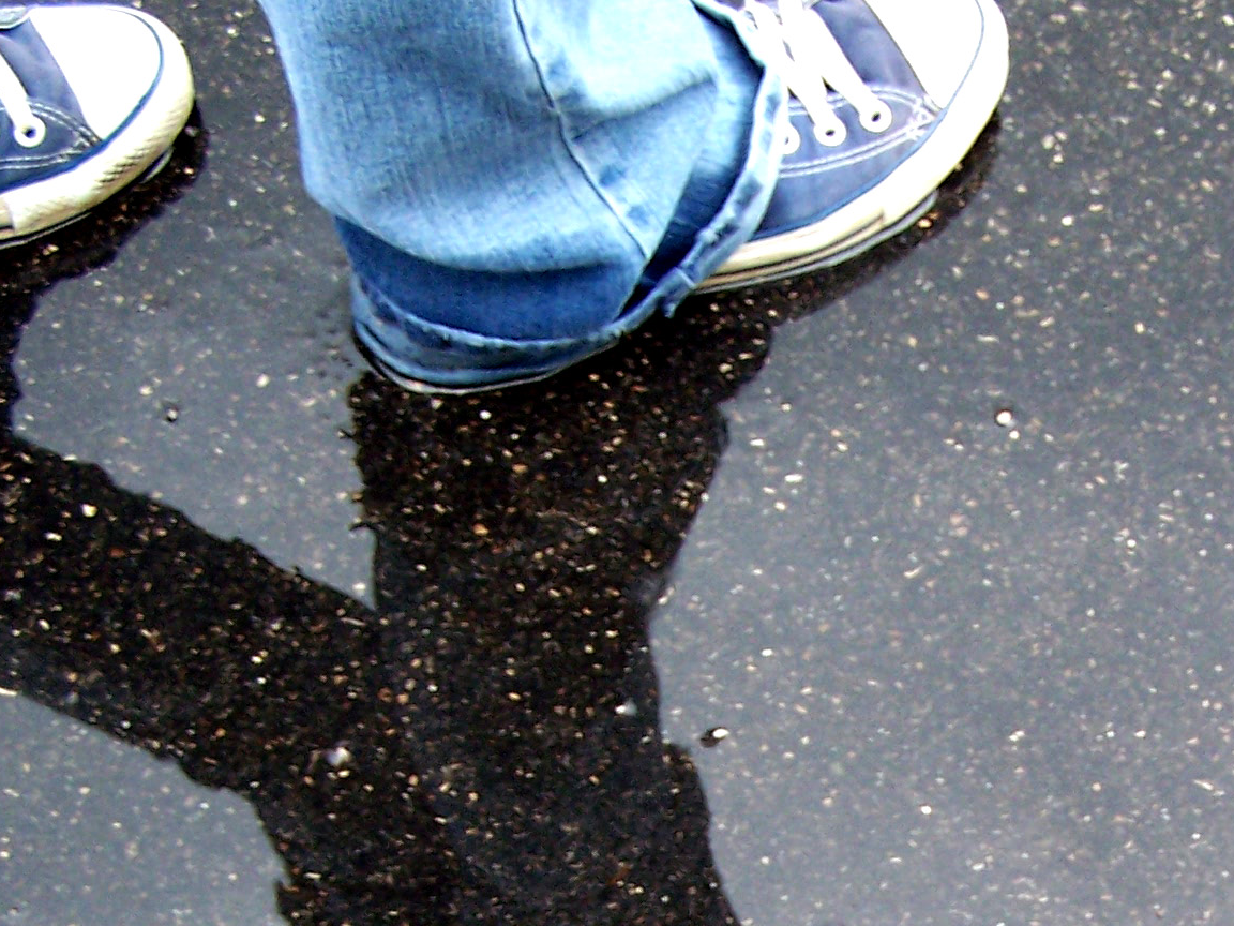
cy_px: 992
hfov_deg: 22.6
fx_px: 3030
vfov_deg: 16.9
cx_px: 1025
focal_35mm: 85
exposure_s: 1/30
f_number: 2.8
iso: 140
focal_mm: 6.3
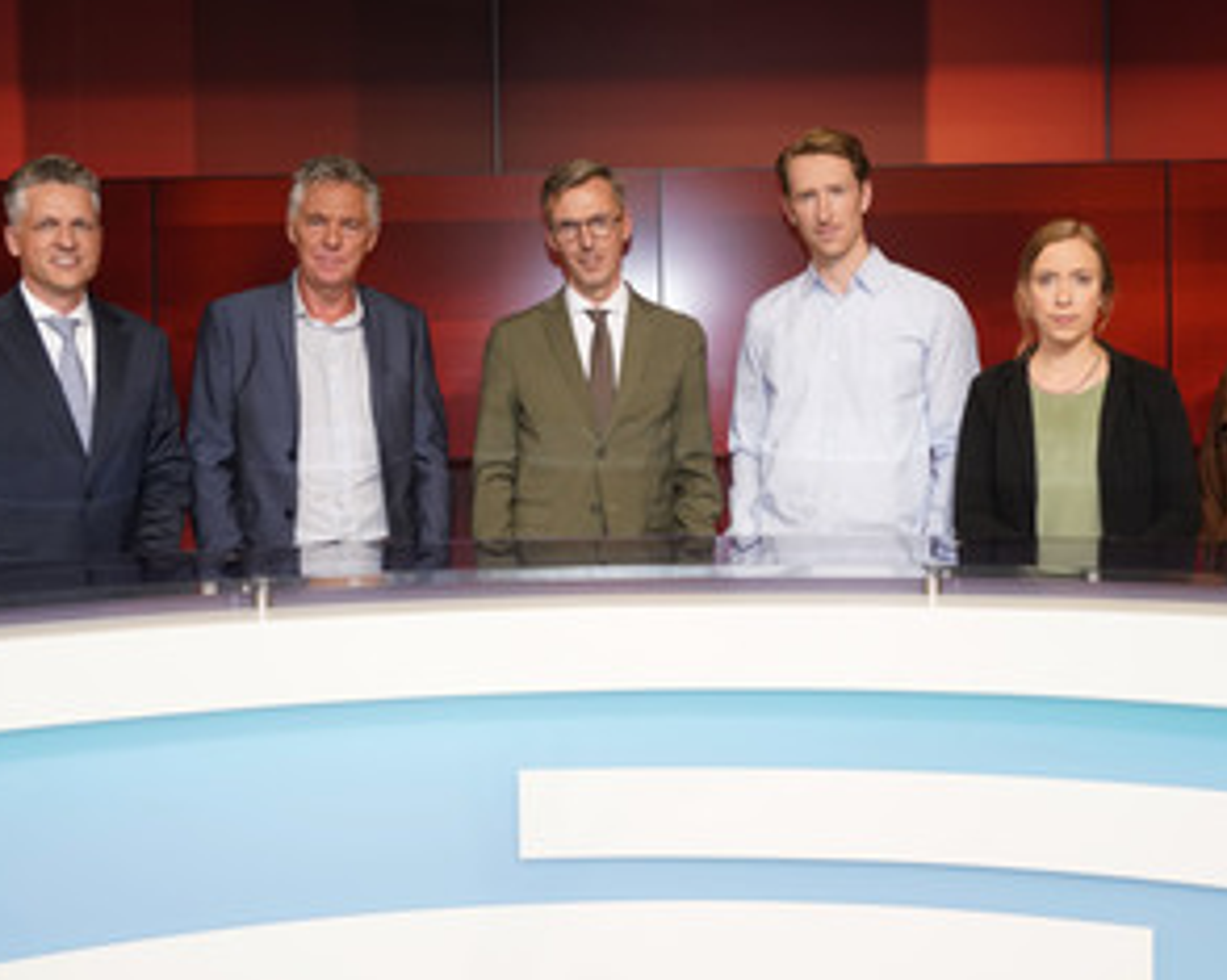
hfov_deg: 36.0
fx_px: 1887
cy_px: 385
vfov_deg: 29.0
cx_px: 651
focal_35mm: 52
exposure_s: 1/160
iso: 2000
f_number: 5.6
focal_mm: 36
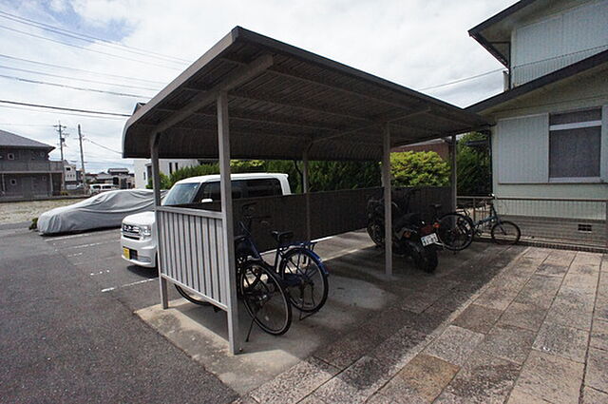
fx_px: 405
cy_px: 202
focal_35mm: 24
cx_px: 304
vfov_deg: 53.0
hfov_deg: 73.8
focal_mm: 16
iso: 6400
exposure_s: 1/3200
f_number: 14
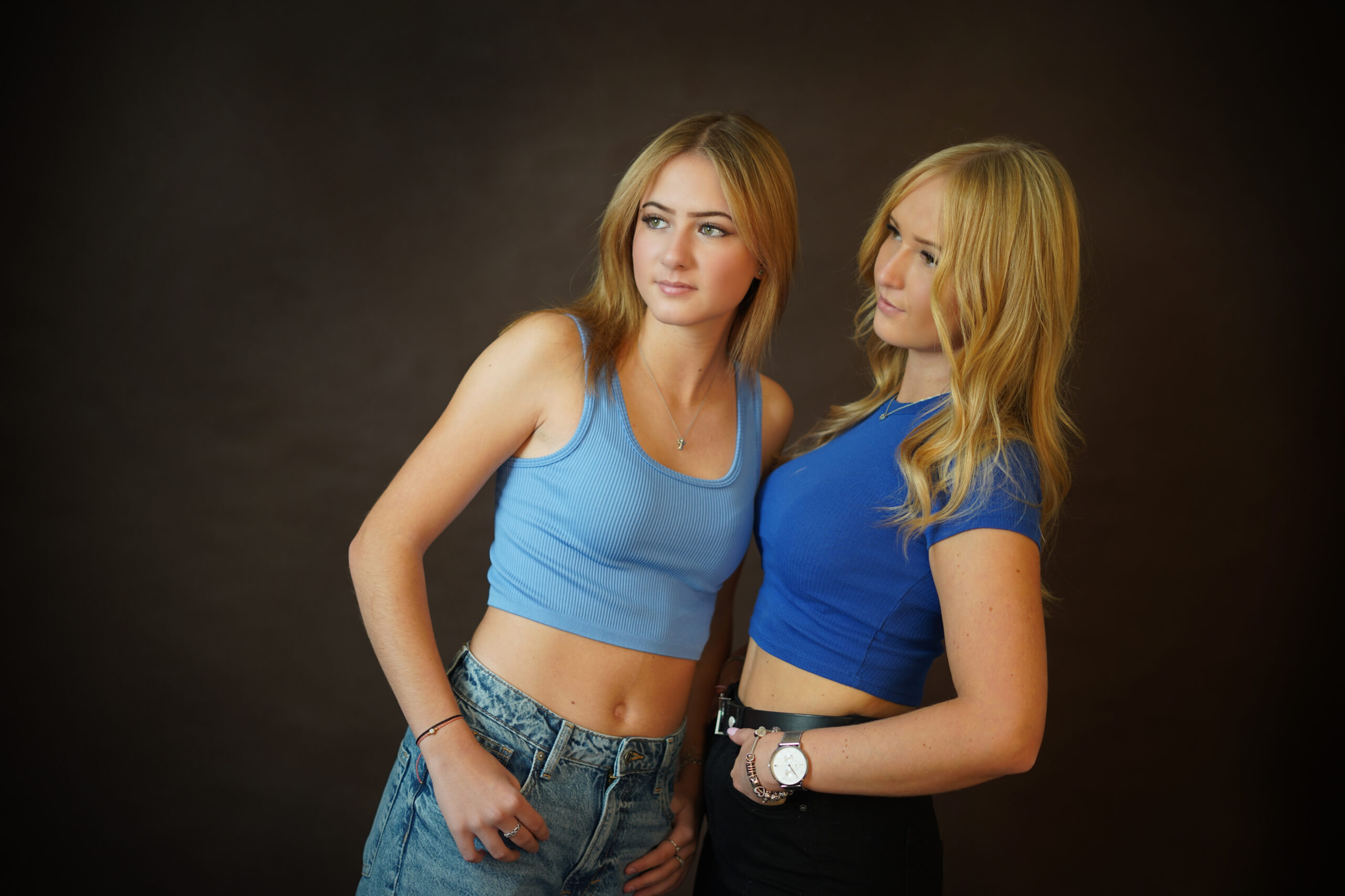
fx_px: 1868
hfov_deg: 39.6
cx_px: 672
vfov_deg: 27.0
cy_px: 448
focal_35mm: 50
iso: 100
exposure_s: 1/40
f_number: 1.8
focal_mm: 50
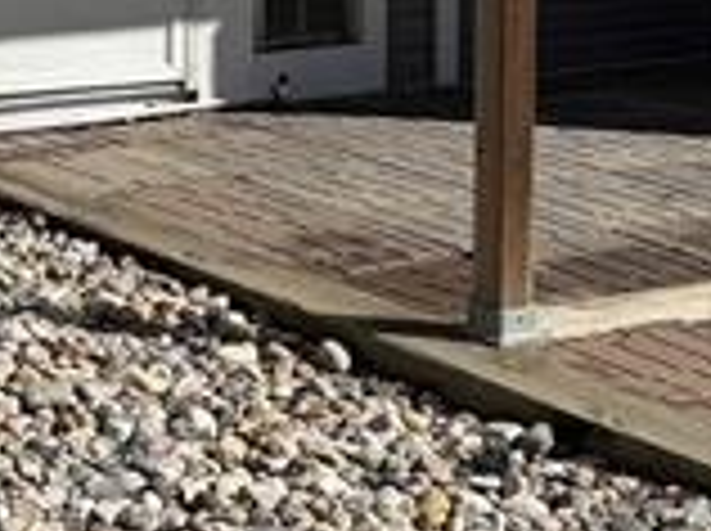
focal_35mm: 117
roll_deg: -0.3
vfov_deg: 12.2
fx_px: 2399
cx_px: 18
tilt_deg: -2.2
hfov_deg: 16.5
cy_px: -189
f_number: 1.78
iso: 80
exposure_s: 1/7353
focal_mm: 6.76
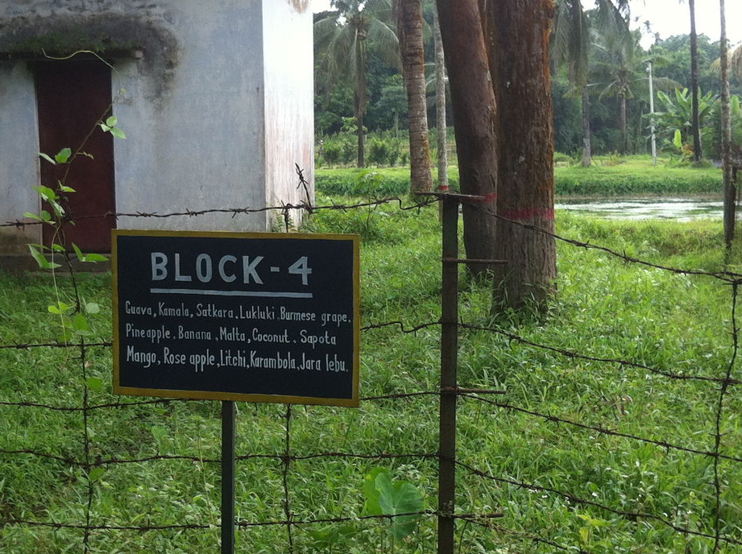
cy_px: 280
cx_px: 236
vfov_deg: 20.1
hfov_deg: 26.5
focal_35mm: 73
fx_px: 1563
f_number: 2.8
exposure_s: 1/335
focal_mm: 3.85
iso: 80
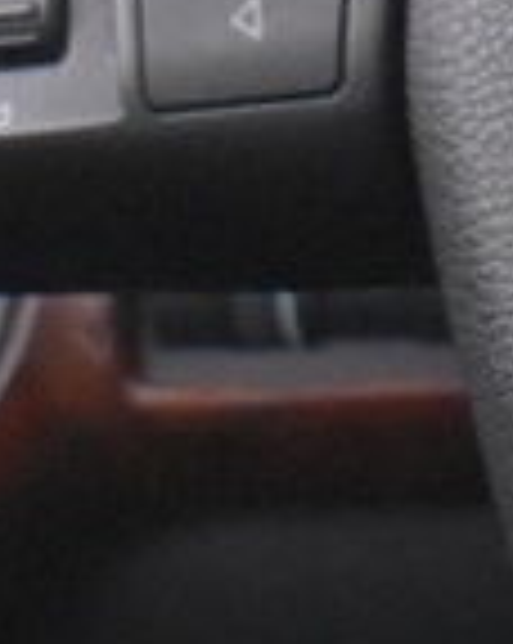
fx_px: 9110
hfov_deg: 3.2
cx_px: 1314
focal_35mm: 479
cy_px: 239
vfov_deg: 4.0
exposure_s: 1/10
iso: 3200
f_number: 4.2
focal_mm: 30
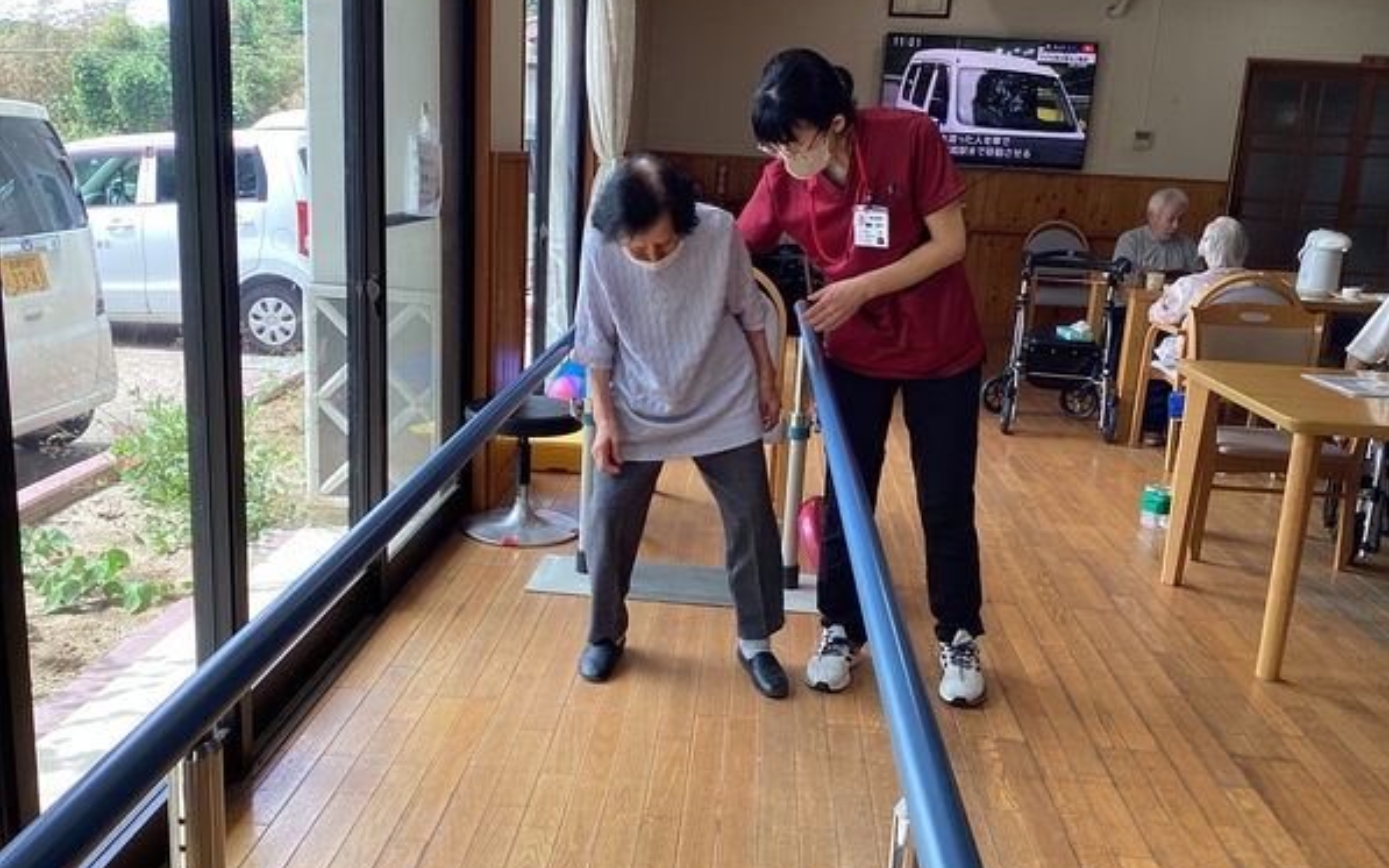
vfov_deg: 38.3
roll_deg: -3.6
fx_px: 1249
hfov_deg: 58.1
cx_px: 696
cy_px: 456
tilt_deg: -15.8
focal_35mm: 33
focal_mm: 3.3
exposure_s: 1/100
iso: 40
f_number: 2.4
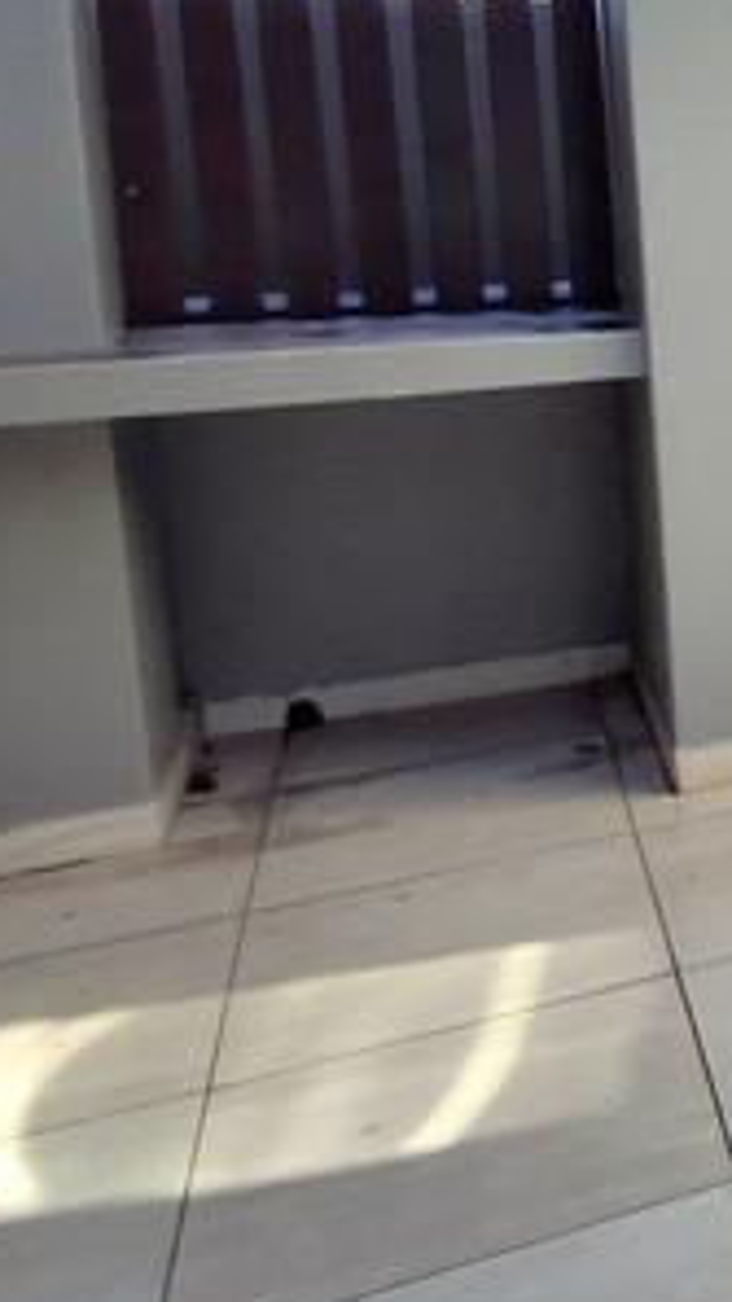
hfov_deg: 18.0
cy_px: 364
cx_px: 1446
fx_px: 1622
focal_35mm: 47
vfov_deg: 42.7
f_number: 2.2
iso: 40
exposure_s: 1/769
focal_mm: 1.64
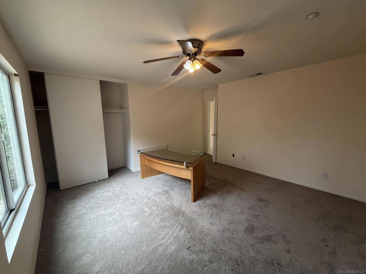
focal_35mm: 14
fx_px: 148
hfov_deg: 102.1
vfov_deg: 85.7
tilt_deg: -7.7
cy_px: 137
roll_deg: +1.5
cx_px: 183
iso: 320
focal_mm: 2.22
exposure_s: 1/120
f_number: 2.2
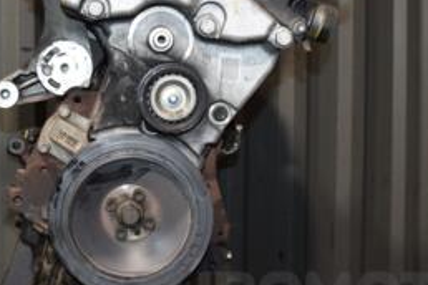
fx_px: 870
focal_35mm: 73
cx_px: 101
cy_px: 76
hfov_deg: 27.2
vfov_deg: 18.5
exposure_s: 1/60
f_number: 5
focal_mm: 21
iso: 800
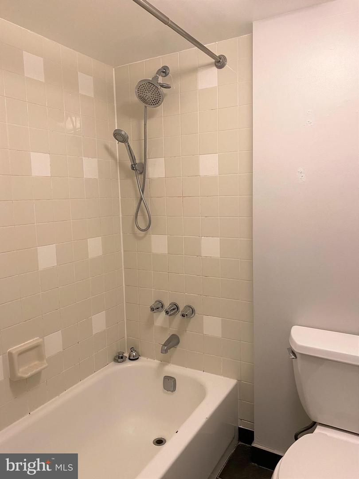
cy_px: 240
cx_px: 180
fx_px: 360
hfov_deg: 53.1
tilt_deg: -6.6
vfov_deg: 67.3
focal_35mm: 26
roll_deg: +2.1
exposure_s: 1/60
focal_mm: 4.25
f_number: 1.8
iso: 125
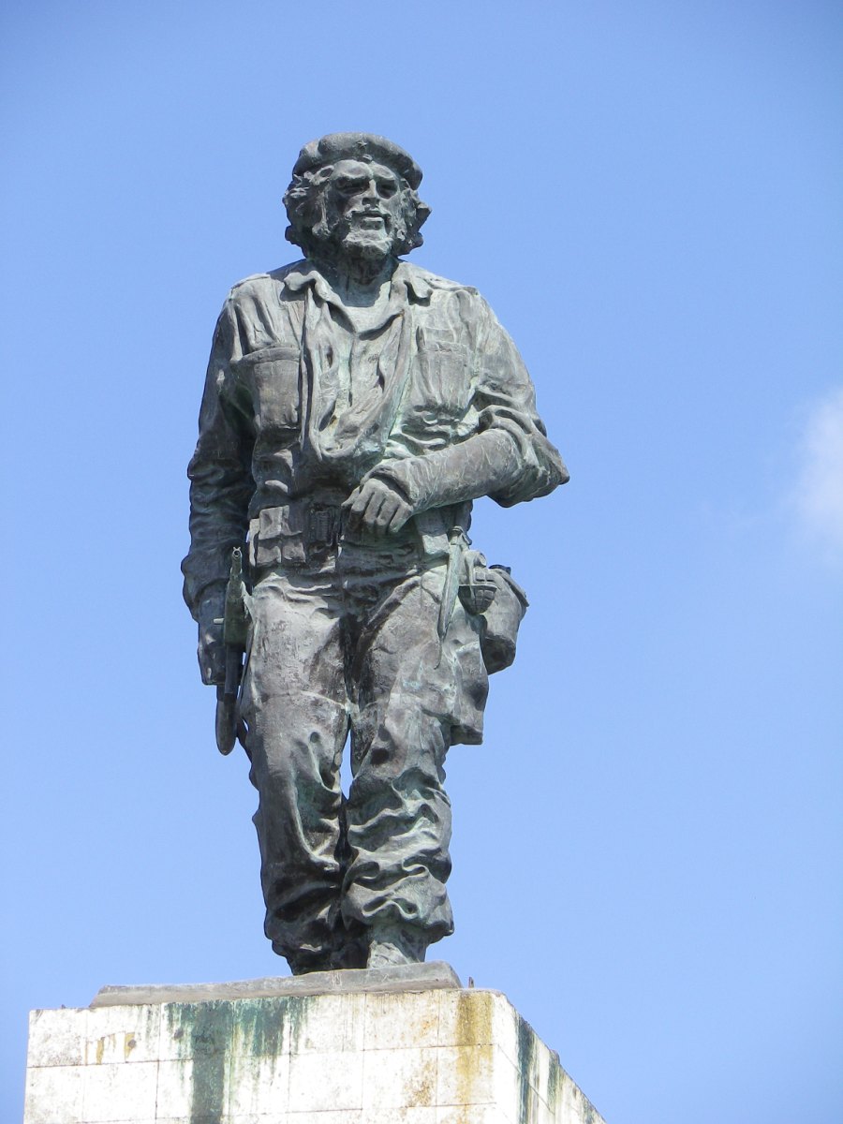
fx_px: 6916
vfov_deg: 9.3
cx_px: 422
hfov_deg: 7.0
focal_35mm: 213
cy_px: 562
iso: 80
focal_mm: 37.5
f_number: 5.8
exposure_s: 1/200
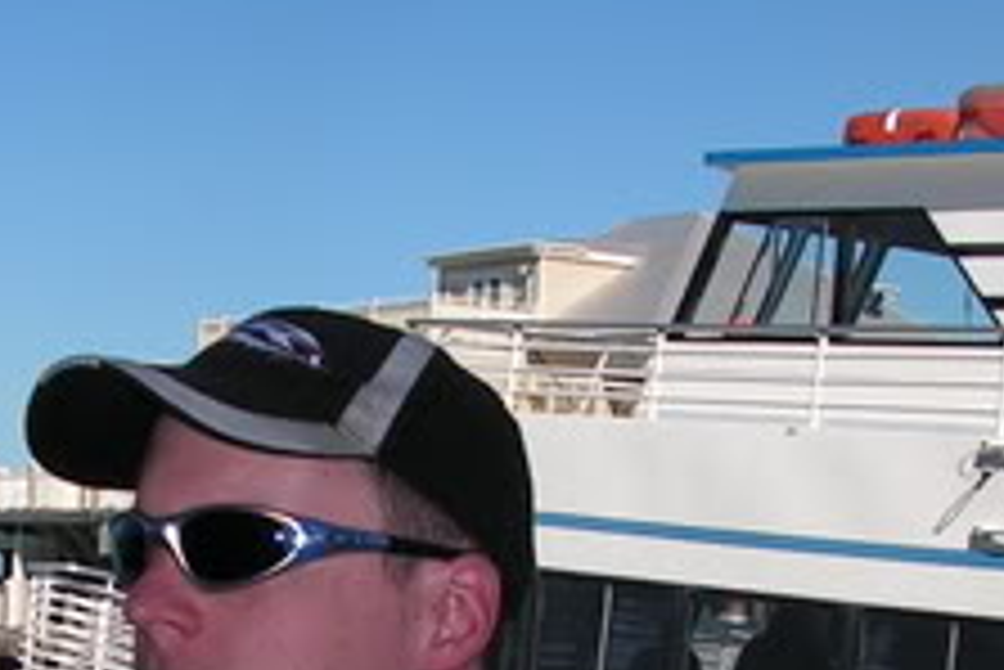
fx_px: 2874
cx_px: 338
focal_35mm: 103
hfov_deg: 19.8
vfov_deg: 13.1
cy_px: 722
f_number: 3.2
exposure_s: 1/1600
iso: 64
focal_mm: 6
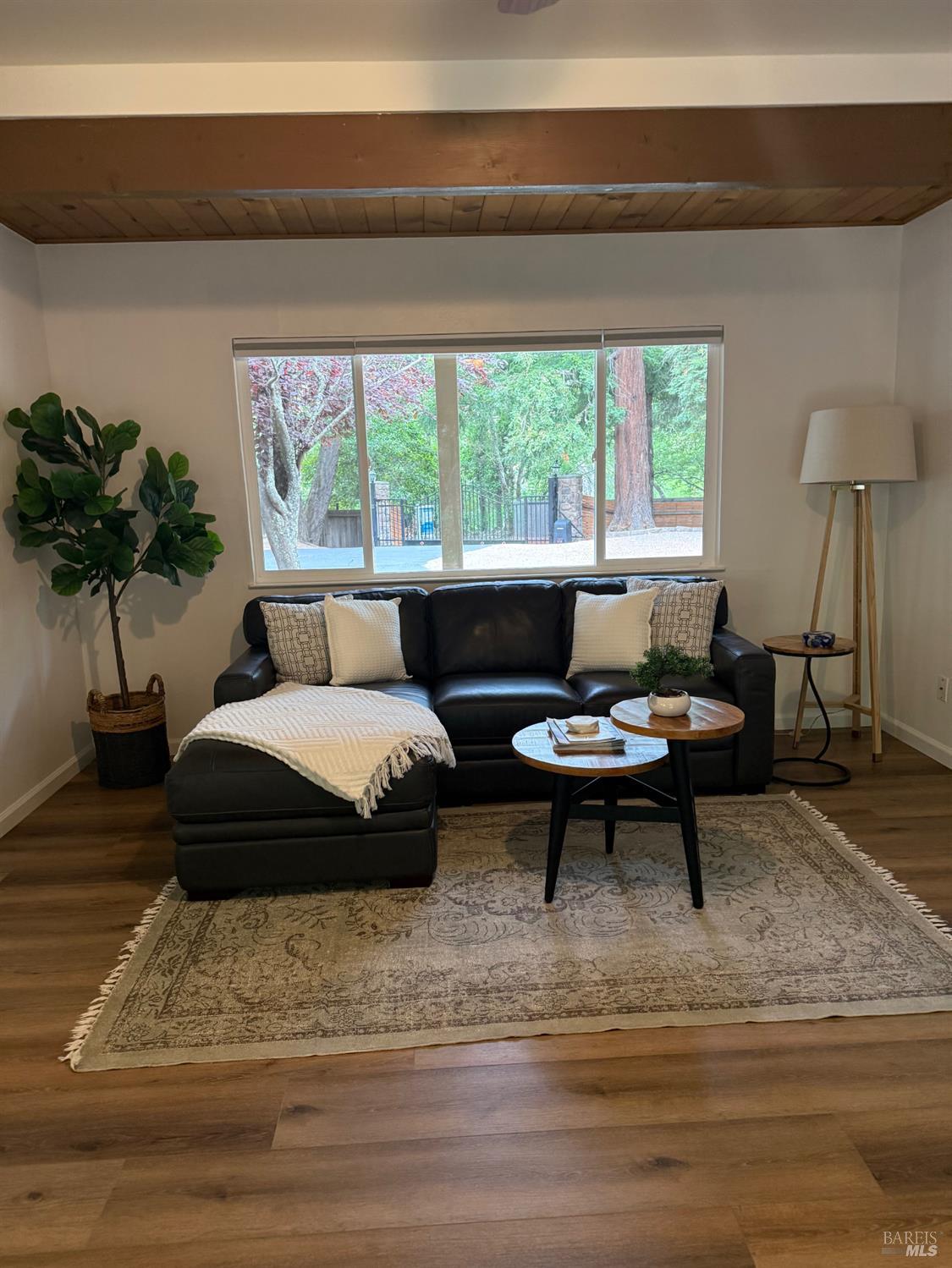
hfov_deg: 56.8
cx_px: 476
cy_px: 634
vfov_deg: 71.6
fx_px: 880
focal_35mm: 24
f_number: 1.78
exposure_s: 1/120
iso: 320
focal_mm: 6.76
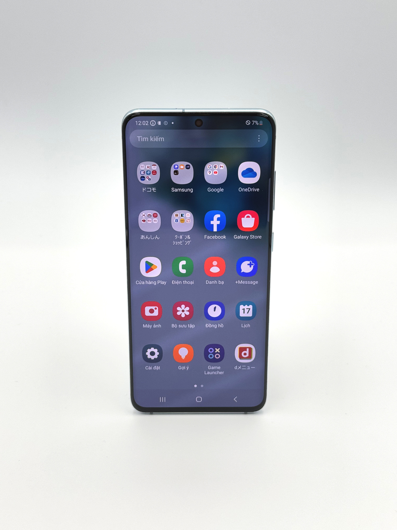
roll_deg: -0.7
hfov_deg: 30.3
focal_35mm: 48
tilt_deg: -21.6
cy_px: 265
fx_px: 734
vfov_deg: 39.7
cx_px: 198
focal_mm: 6.76
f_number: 1.78
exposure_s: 1/289
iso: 64
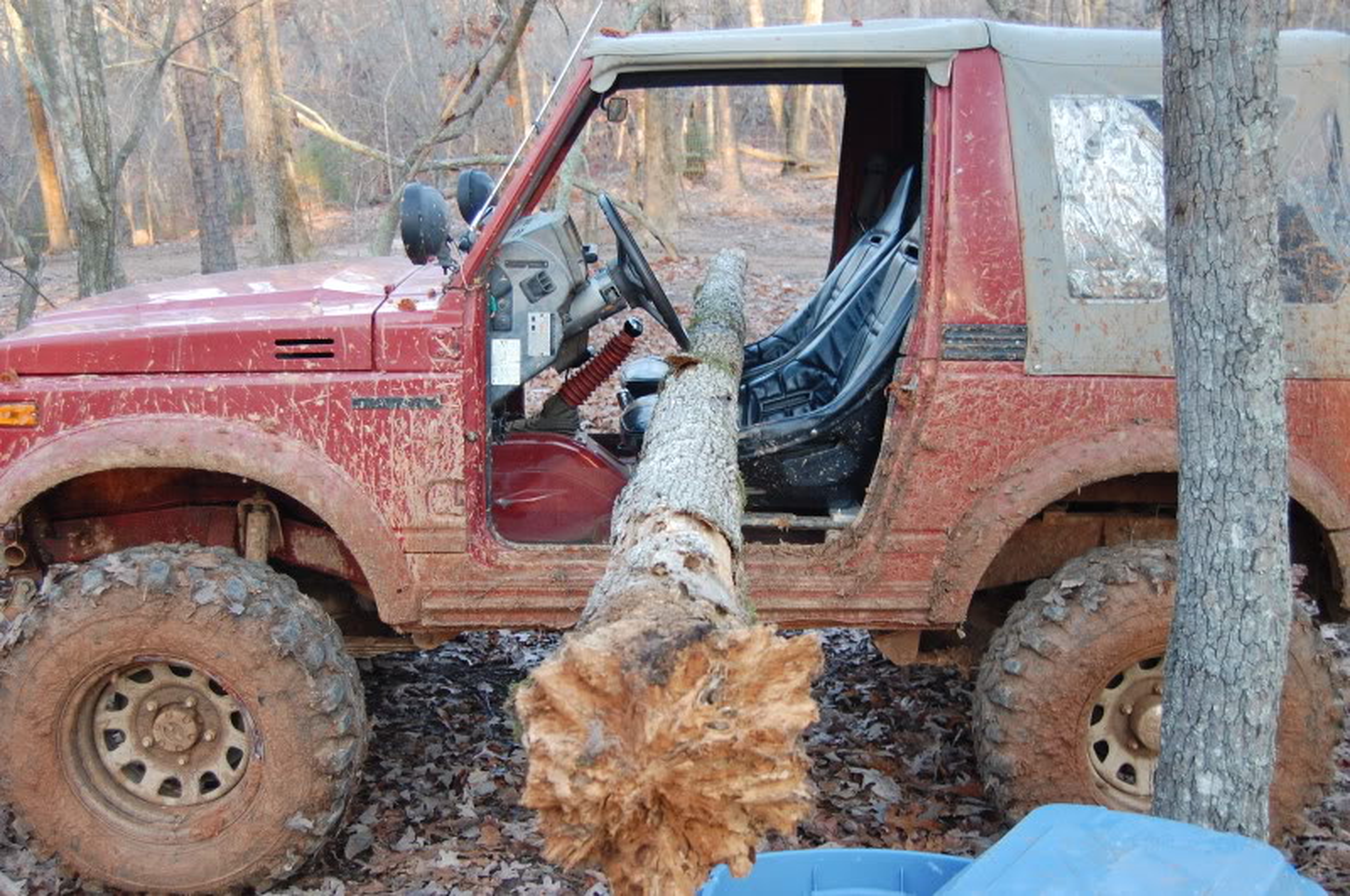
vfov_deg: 34.1
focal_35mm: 39
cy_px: 448
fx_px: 1460
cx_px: 675
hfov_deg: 49.6
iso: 400
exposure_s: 1/50
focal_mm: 26
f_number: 4.2
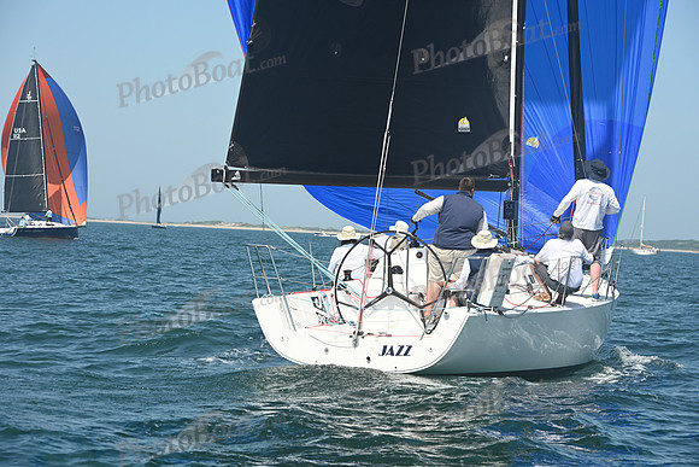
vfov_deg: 11.4
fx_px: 2330
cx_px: 350
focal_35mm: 120
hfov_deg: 17.1
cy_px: 234
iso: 320
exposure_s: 1/1000
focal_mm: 120
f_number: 8
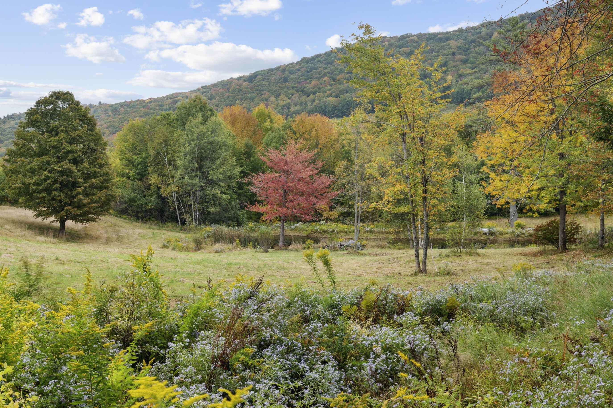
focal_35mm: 38
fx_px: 647
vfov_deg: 35.0
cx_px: 285
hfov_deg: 50.7
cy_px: 200
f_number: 11
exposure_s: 1/60
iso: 250
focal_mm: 23
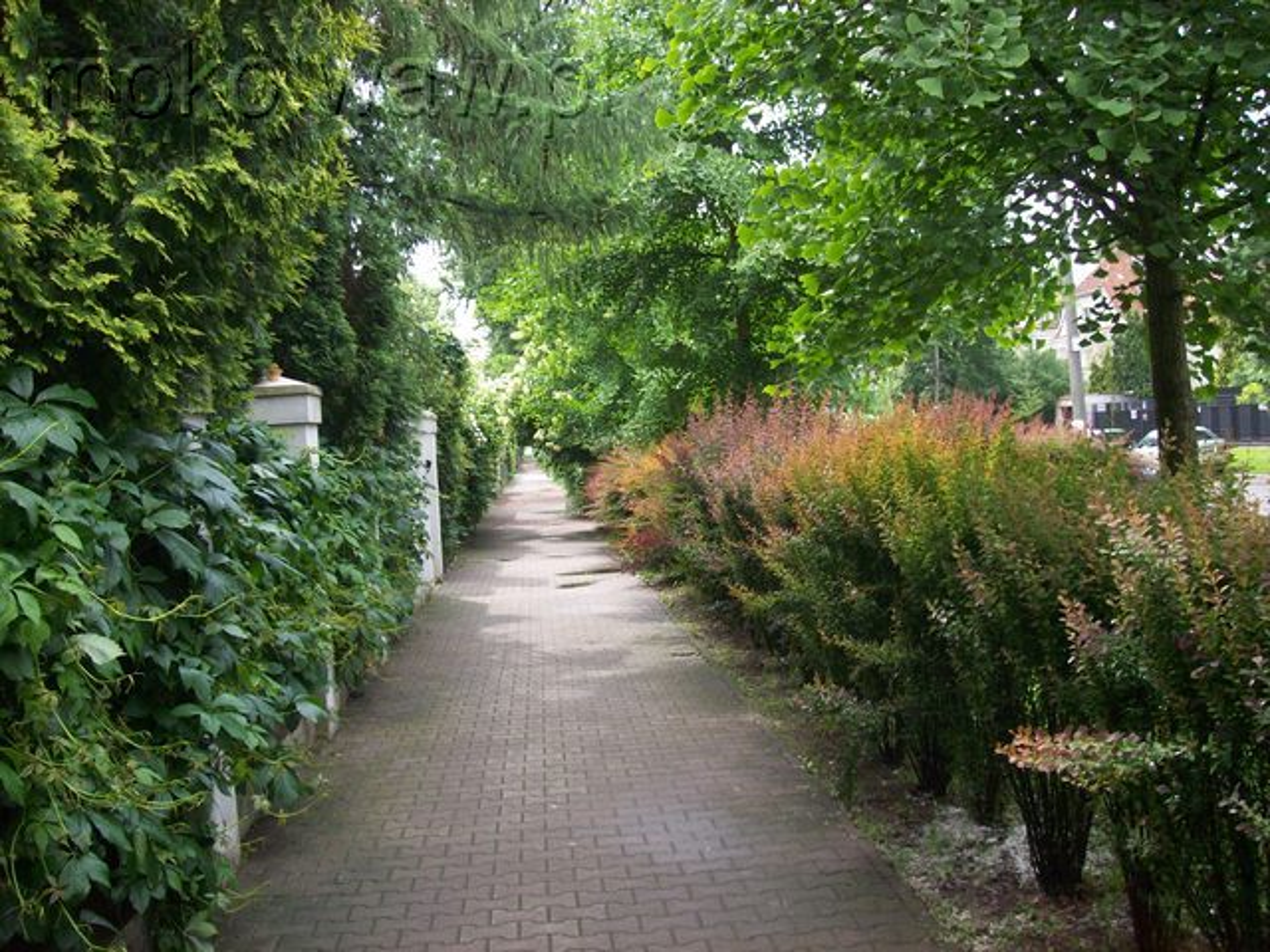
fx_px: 1321
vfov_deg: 39.7
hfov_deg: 51.4
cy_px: 476
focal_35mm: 36
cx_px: 635
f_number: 2.7
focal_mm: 6
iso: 80
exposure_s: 1/247
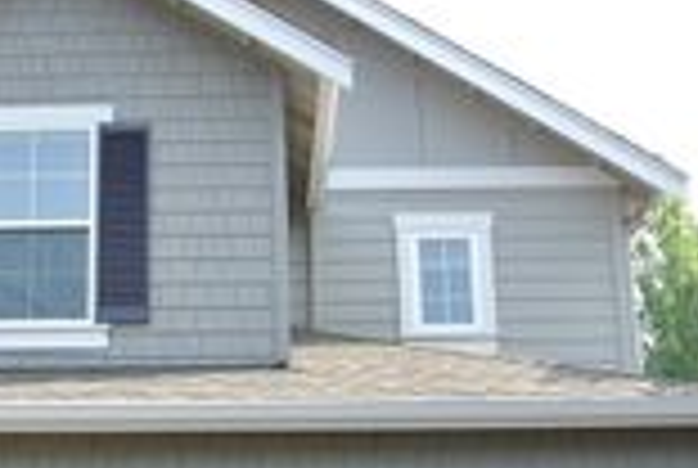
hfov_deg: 22.9
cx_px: 99
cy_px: 356
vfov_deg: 15.7
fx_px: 1690
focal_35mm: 87
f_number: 4
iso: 140
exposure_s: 1/250
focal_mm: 10
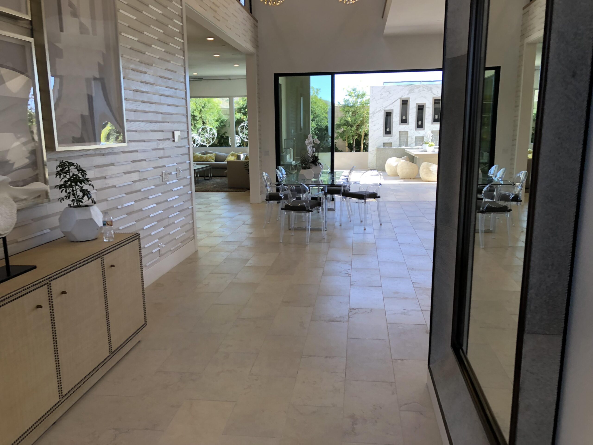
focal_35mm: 28
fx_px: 480
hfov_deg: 63.4
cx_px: 296
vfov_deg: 49.7
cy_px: 222
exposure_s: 1/120
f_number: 1.8
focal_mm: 3.99
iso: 40
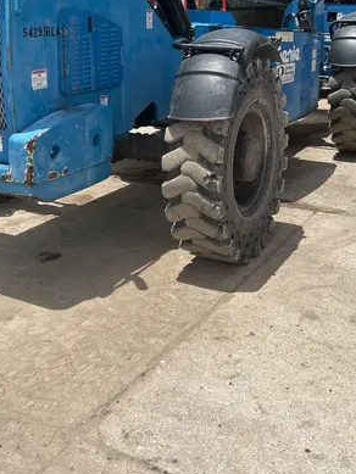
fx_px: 672
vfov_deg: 37.7
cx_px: 144
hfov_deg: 29.6
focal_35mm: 49
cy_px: 108
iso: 50
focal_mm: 5.7
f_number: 1.5
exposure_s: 1/6211
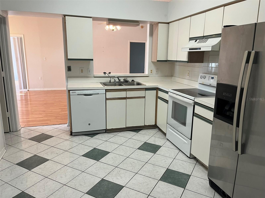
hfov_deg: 67.3
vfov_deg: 53.1
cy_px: 99
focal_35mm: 26
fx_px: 199
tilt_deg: -13.7
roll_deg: -1.5
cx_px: 132
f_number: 1.6
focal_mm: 5.1
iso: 100
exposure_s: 1/60
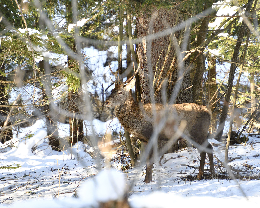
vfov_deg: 3.7
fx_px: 3255
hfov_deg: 4.6
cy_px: 104
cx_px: 127
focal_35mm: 423
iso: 400
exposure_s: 1/125
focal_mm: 250
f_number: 6.3
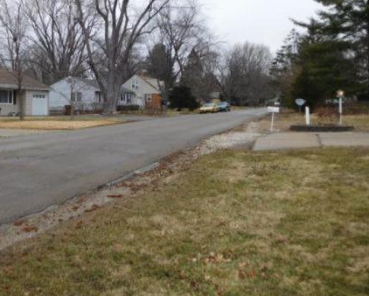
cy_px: 99
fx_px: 404
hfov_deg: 47.8
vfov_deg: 39.7
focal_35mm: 37
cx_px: 108
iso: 125
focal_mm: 4.5
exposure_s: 1/250
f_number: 3.4
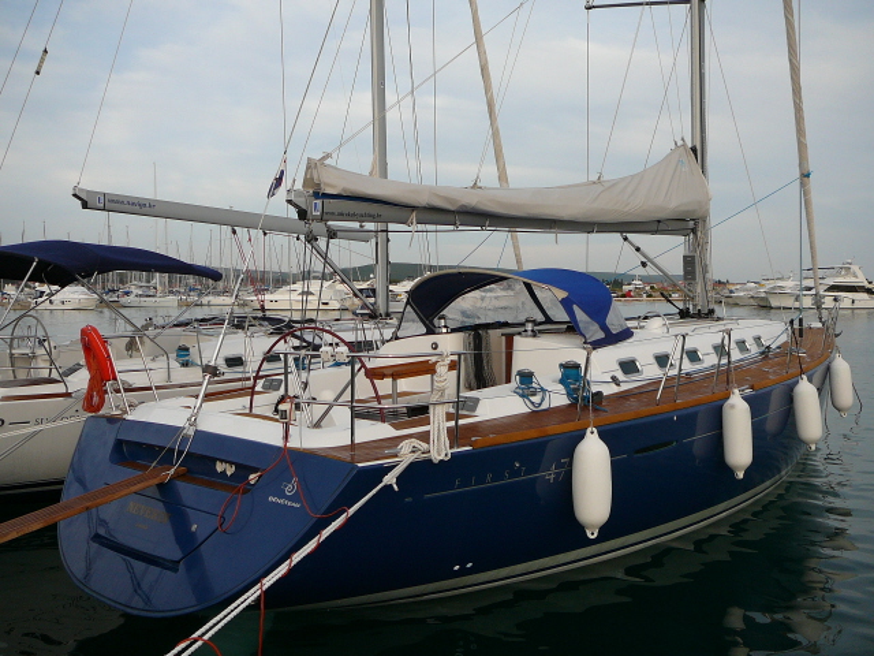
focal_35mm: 35
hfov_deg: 52.6
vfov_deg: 40.7
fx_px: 884
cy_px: 328
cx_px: 437
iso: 80
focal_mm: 5.2
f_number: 2.8
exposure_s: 1/640
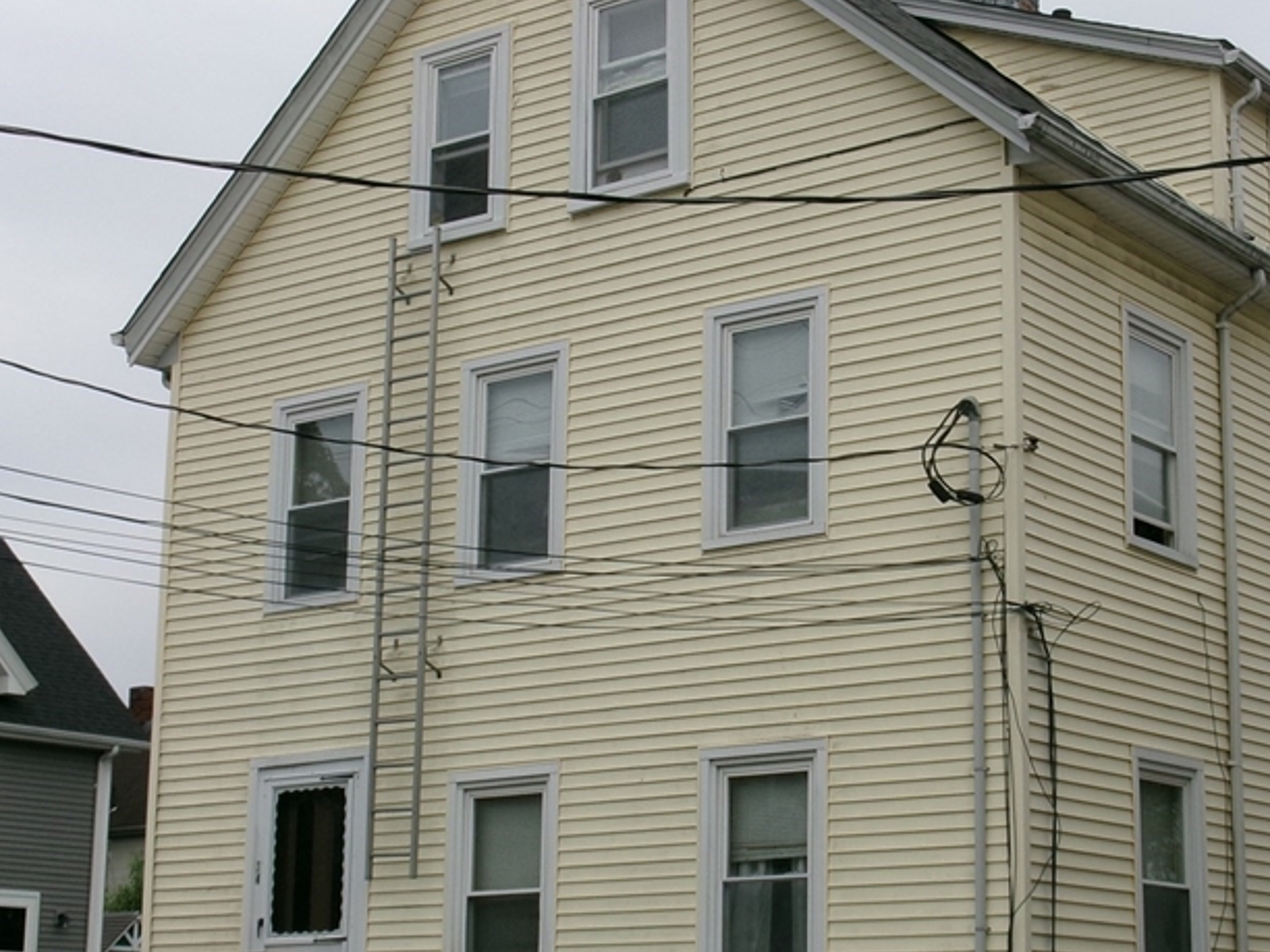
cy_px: 487
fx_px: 2642
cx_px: 811
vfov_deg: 20.4
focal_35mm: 72
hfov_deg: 26.9
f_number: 12.5
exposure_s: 1/60
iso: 100
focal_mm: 7.8
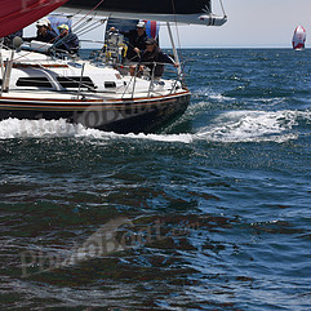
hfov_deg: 12.0
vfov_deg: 12.2
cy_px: 64
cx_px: -48
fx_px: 1454
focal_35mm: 143
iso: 250
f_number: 7.1
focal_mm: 70
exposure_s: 1/800
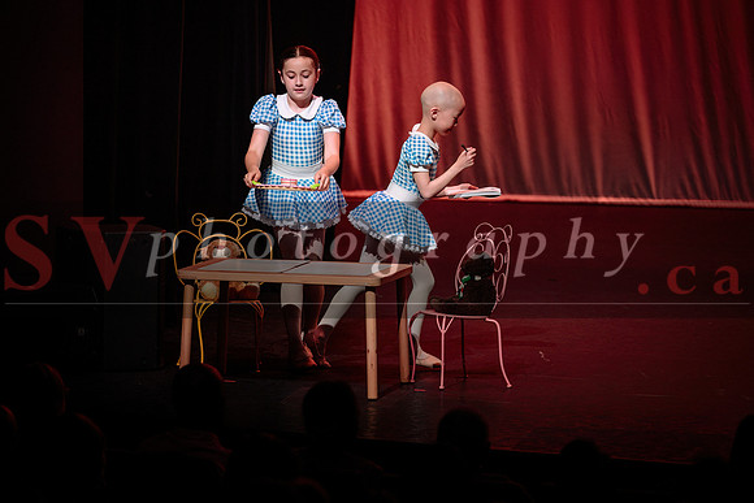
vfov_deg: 7.8
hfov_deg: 11.7
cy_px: 219
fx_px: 3670
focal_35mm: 175
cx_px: 328
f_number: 2.8
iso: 1250
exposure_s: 1/500
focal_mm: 155
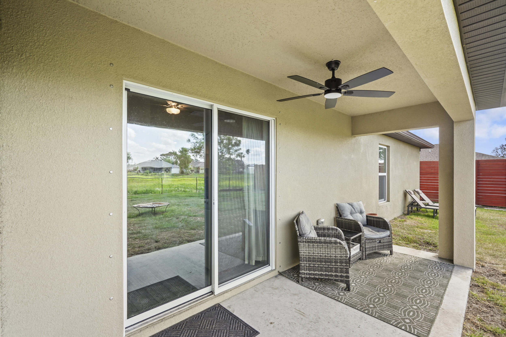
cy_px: 168
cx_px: 253
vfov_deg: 73.8
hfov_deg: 96.7
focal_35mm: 16
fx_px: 225
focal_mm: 16
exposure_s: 1/30
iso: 640
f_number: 10
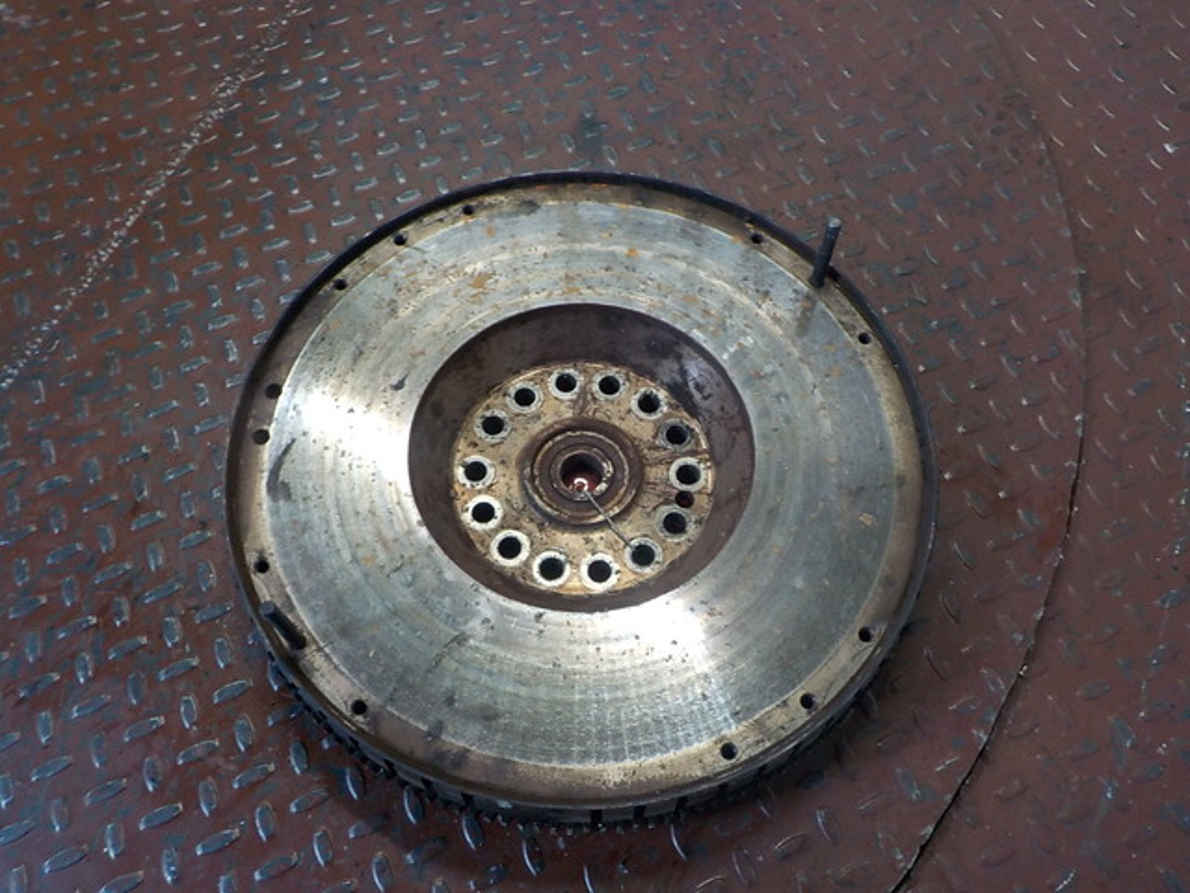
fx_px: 1031
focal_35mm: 30
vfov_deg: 46.8
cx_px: 595
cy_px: 446
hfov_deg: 60.0
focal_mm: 4.1
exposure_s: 1/30
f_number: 3.3
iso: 200
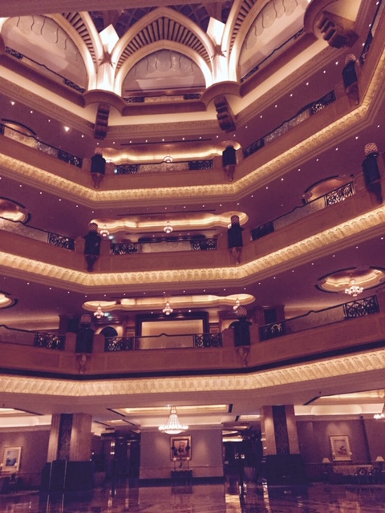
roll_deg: +1.4
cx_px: 192
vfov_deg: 61.7
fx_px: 430
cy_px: 256
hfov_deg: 48.2
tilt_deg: +24.7
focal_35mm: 29
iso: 250
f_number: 2.2
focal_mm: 4.15
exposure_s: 1/30
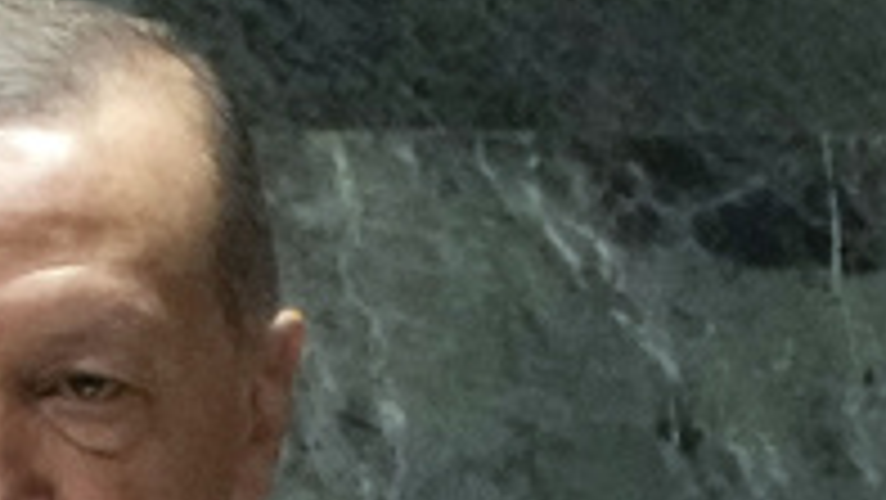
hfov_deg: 0.7
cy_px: 1394
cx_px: 40
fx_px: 76783
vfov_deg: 0.4
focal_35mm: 3267
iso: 6400
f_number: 5.6
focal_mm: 400
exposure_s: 1/250
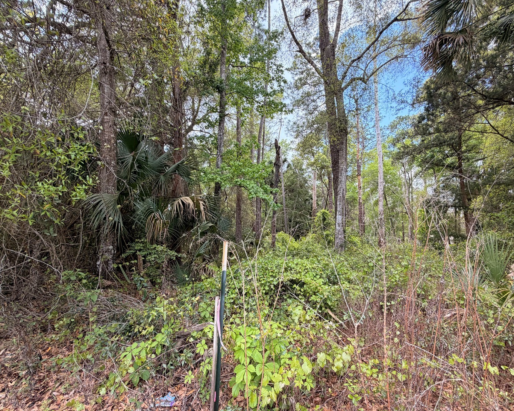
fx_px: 243
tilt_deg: +5.0
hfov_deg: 93.1
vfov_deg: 80.3
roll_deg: -1.0
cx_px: 268
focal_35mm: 16
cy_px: 217
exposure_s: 1/200
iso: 50
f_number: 2.2
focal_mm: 2.22
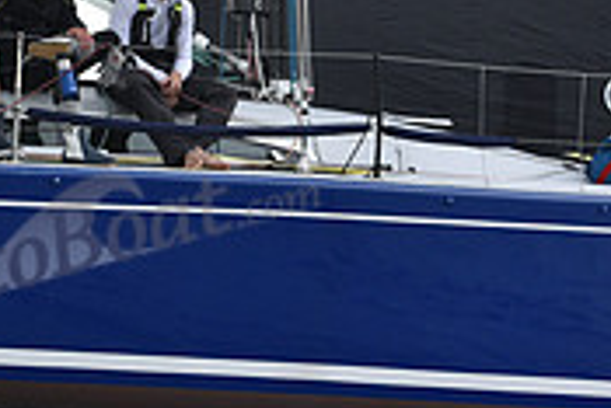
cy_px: 113
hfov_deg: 8.6
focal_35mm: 232
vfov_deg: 5.9
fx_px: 3941
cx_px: -349
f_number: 4
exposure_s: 1/800
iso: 250
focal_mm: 70
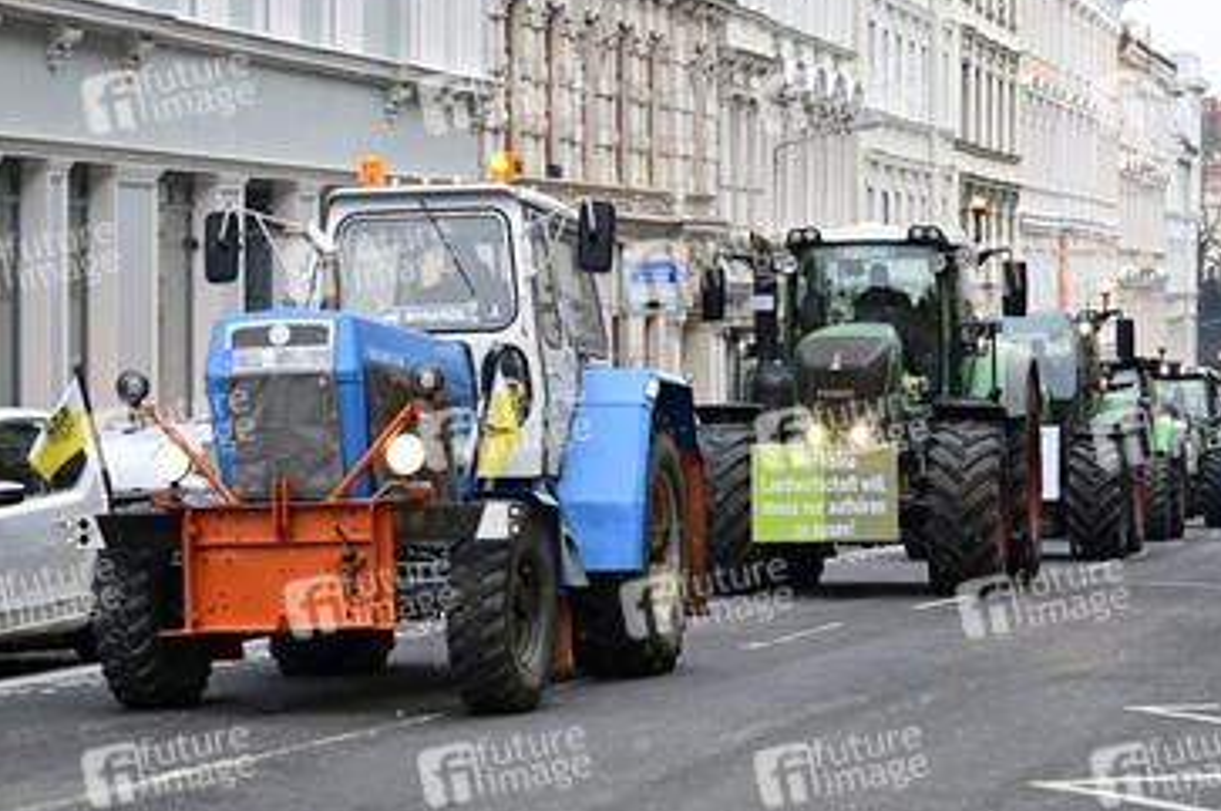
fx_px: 2947
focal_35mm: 87
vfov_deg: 15.7
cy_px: 347
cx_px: 752
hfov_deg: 23.4
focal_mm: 70
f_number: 3.2
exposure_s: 1/320
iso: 1250
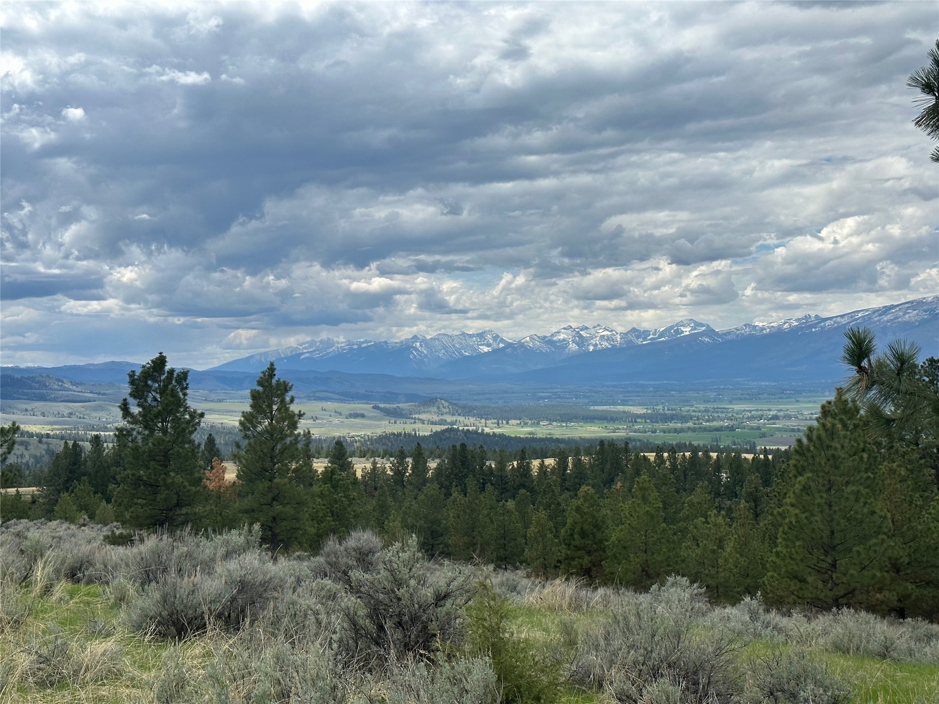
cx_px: 470
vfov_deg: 30.3
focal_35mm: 48
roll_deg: +2.6
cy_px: 352
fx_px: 1302
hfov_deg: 39.7
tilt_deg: +0.0
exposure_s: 1/6623
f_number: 1.78
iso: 64
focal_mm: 6.86
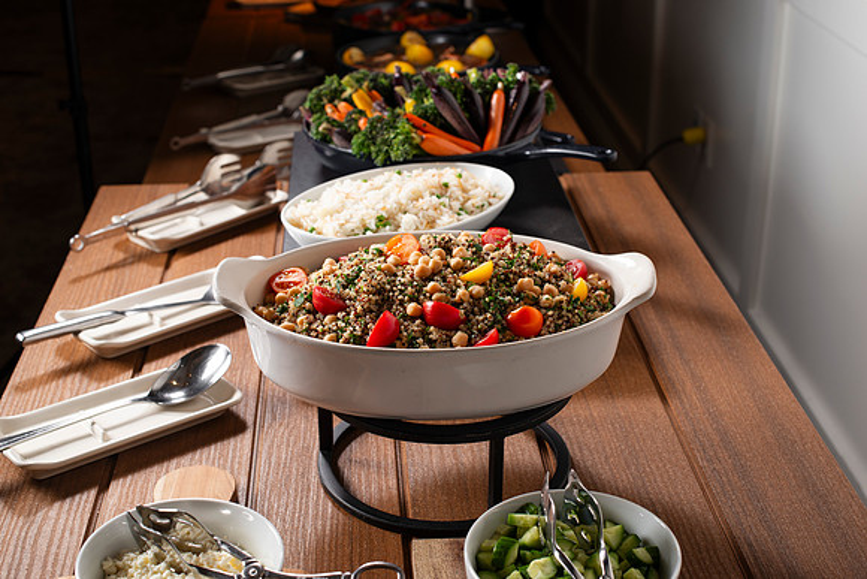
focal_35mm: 50
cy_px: 290
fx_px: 1204
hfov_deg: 39.6
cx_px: 434
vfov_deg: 27.0
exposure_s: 1/200
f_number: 6.3
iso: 200
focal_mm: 50
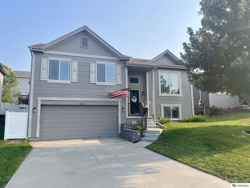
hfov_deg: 67.3
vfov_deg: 53.1
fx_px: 188
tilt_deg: +7.8
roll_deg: +0.7
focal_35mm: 26
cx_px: 125
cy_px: 94
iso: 32
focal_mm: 4.2
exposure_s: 1/1770
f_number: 1.6
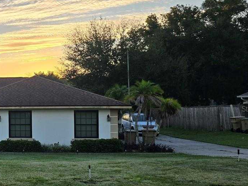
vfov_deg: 27.5
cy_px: 109
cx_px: -10
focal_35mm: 53
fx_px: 380
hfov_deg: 32.7
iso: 12
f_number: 1.7
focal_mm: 6.3
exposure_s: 1/388
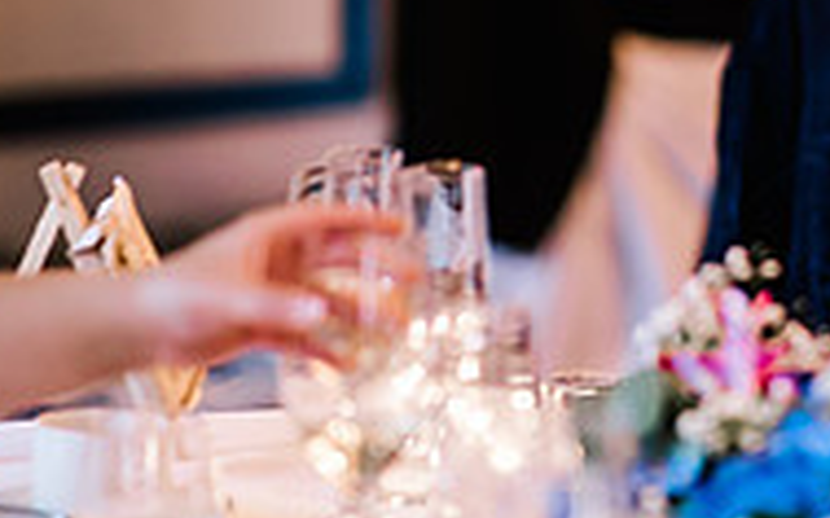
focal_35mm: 273
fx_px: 6173
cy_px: -28
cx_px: 970
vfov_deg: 4.8
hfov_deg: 7.6
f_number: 1.4
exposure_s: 1/250
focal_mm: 85
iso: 640
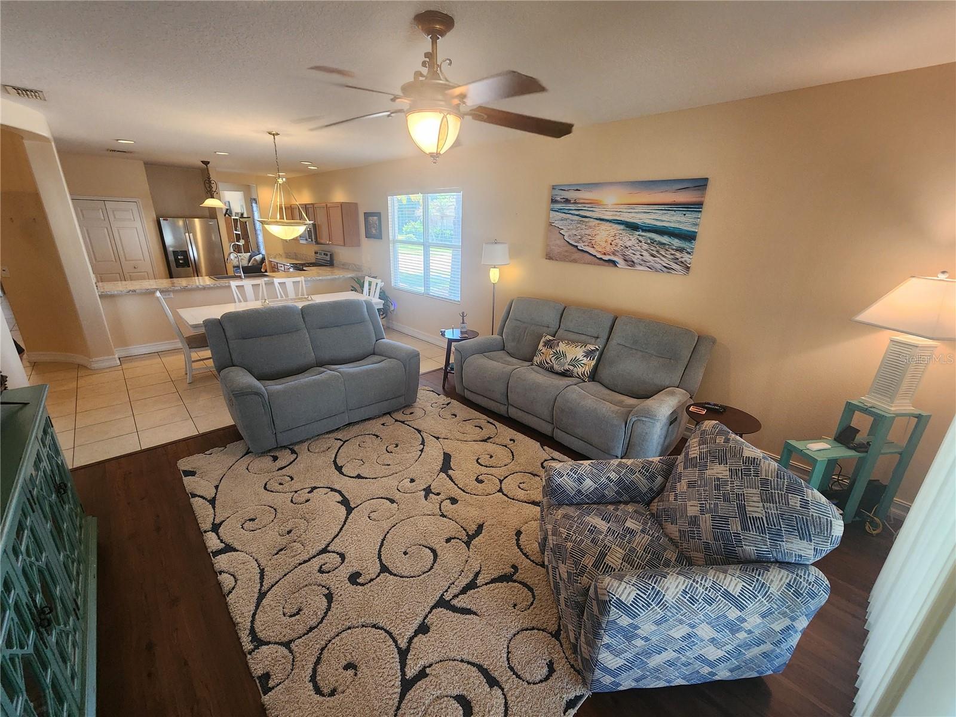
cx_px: 478
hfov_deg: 106.2
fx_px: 359
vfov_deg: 89.9
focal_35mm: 13
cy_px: 358
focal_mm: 2.2
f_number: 2.2
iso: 200
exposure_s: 1/60
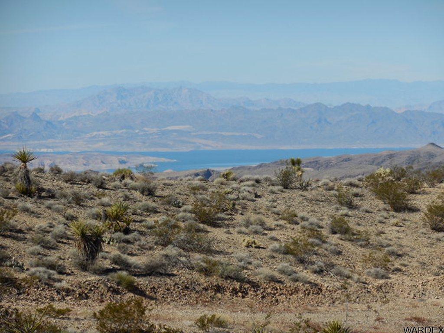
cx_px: 222
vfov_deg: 7.7
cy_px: 166
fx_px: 2476
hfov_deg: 10.2
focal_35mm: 193
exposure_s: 1/1000
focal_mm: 34.4
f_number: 5.5
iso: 125
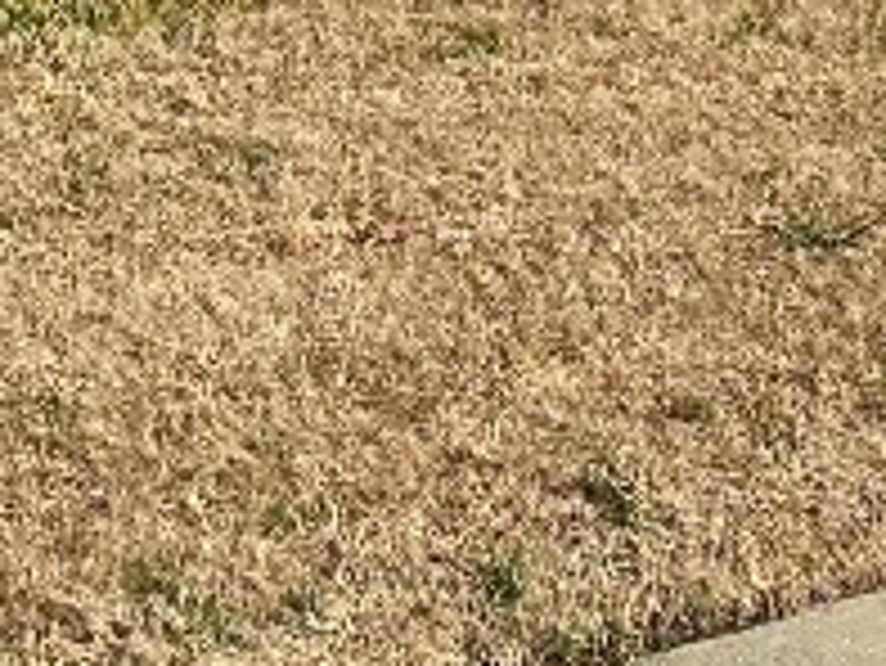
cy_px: -850
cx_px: 702
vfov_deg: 9.9
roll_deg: +1.3
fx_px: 3457
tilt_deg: -1.2
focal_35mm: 135
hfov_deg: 14.5
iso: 32
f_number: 1.8
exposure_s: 1/2463
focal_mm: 4.25
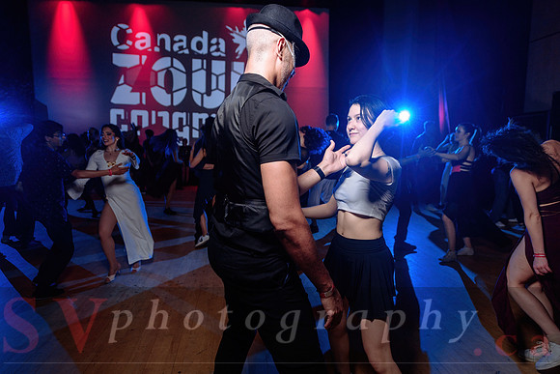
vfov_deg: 53.2
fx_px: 373
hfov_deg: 73.7
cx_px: 280
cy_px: 187
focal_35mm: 24
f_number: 3.2
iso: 1000
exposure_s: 1/60
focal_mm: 24
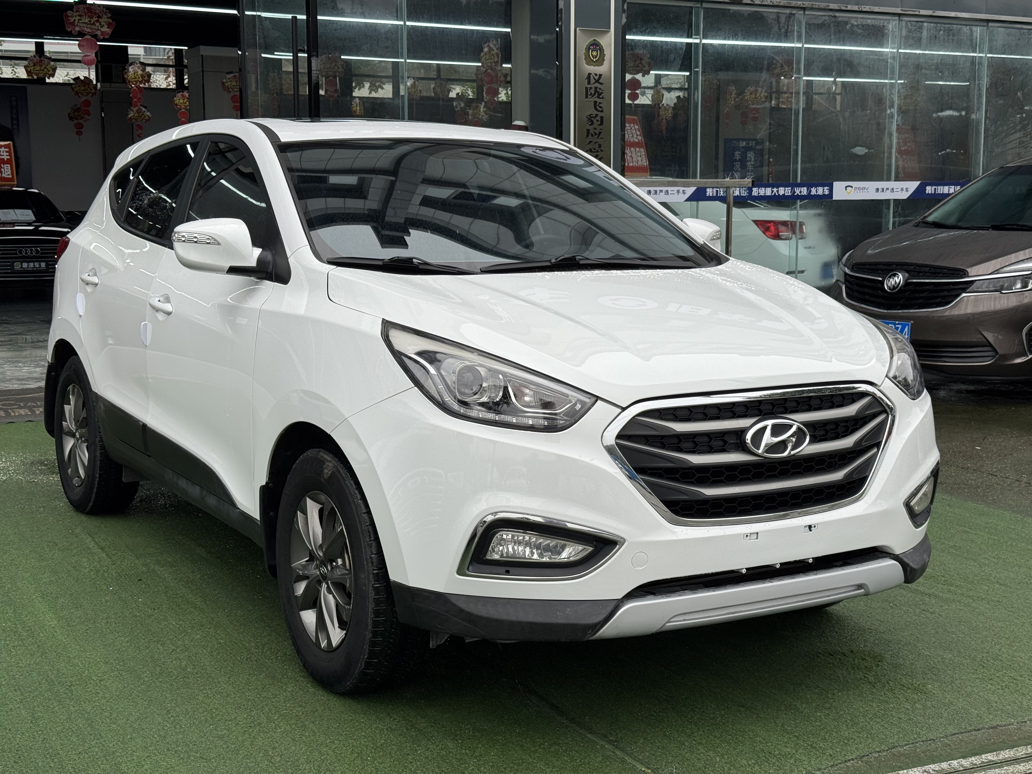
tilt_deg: -7.2
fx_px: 1431
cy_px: 387
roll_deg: +0.5
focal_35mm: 48
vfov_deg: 30.3
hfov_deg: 39.7
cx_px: 516
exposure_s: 1/707
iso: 64
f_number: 1.78
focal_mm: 6.76
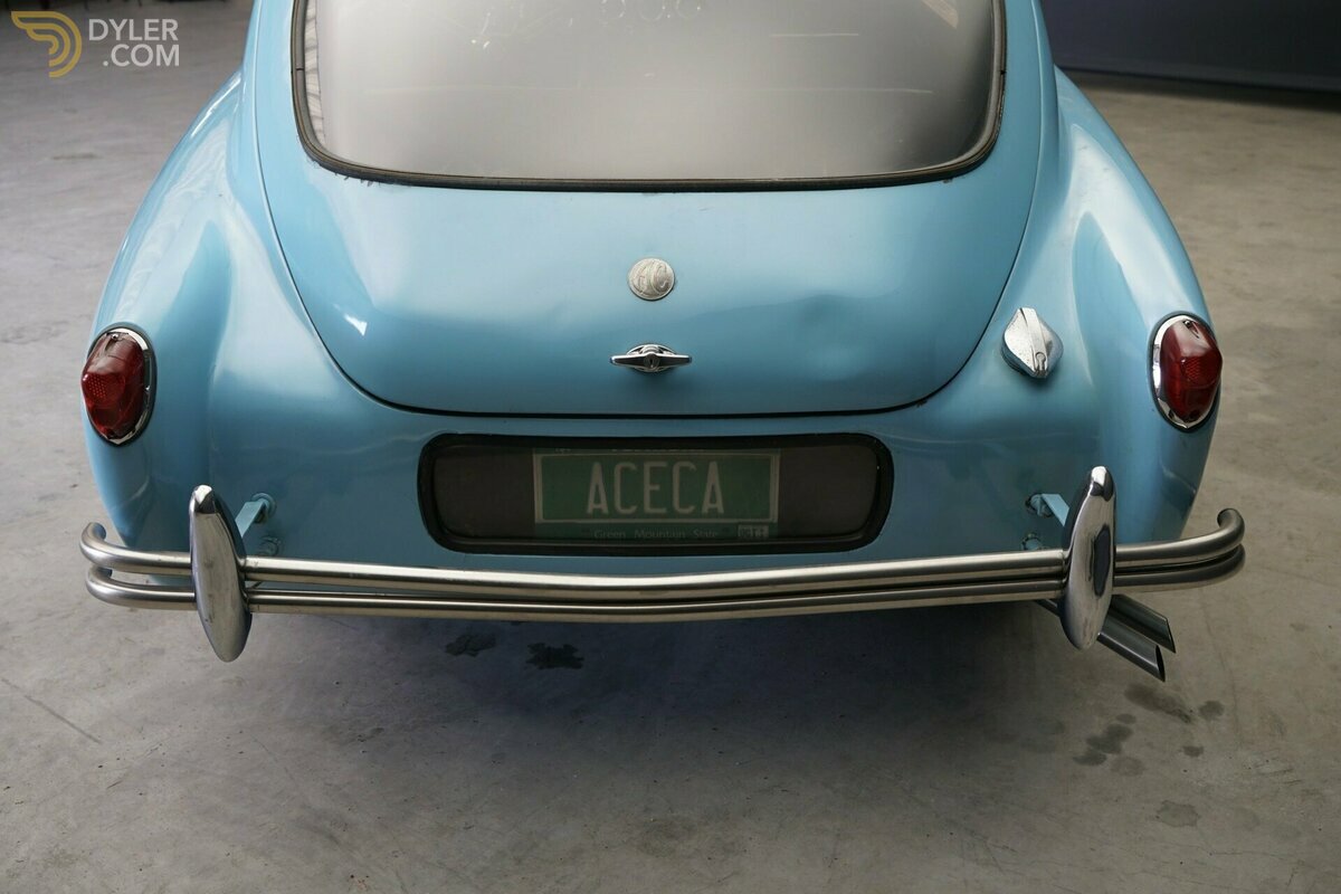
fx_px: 1453
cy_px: 447
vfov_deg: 34.2
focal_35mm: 39
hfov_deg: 49.6
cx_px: 670
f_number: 6.3
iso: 800
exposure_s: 1/13
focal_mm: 39
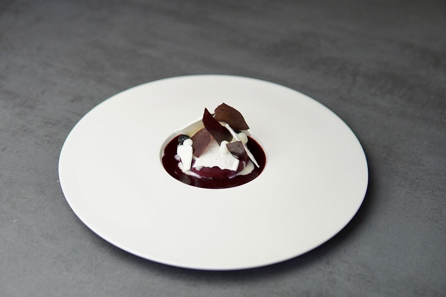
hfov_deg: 43.6
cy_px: 148
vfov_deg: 29.9
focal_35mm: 45
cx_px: 223
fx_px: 557
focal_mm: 30
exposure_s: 1/320
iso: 320
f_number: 2.2
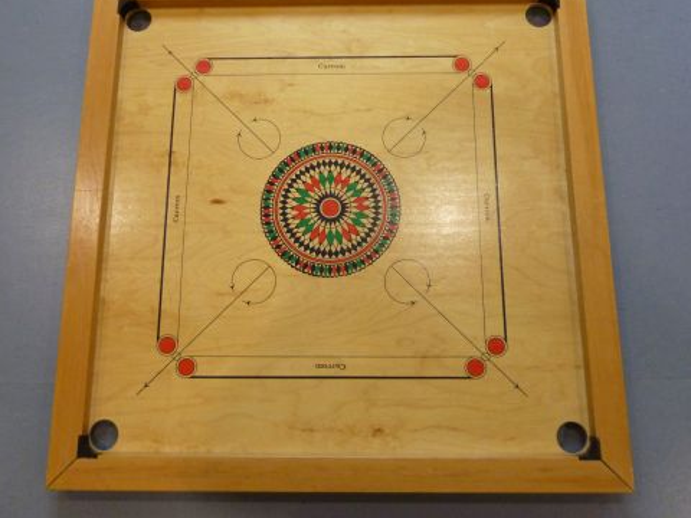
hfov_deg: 52.6
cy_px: 222
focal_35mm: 35
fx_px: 699
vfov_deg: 40.6
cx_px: 328
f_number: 3.1
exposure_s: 1/50
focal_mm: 5
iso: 400
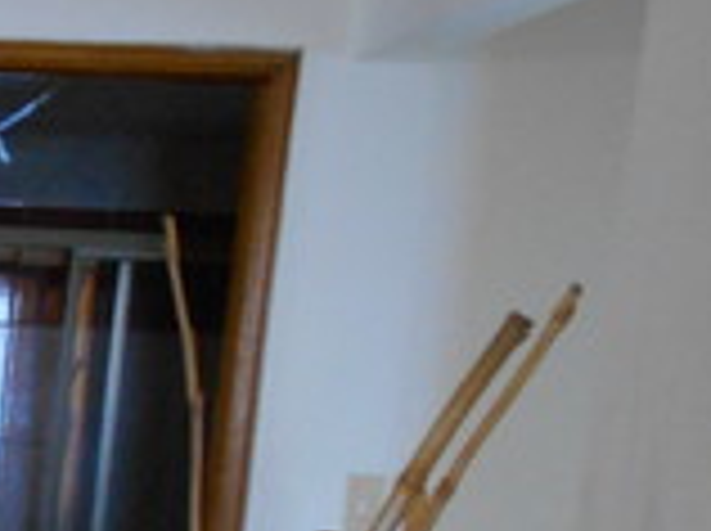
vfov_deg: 14.2
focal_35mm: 100
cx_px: -592
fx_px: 2051
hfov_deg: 16.3
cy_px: 691
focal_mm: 4.6
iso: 400
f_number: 3.2
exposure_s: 1/30
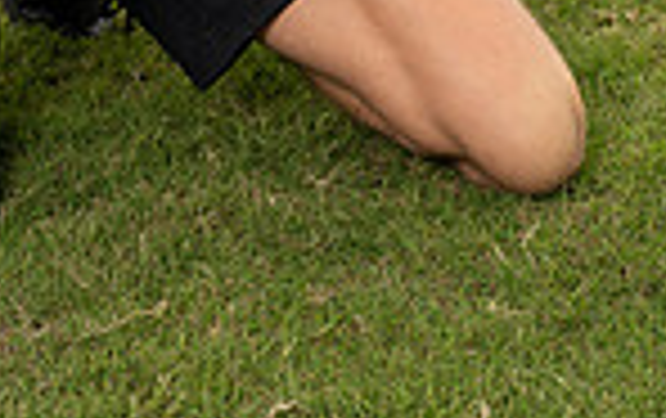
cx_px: 54
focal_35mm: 136
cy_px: -580
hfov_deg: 15.2
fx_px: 2472
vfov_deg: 8.8
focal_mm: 44
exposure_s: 1/250
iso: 250
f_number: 7.1
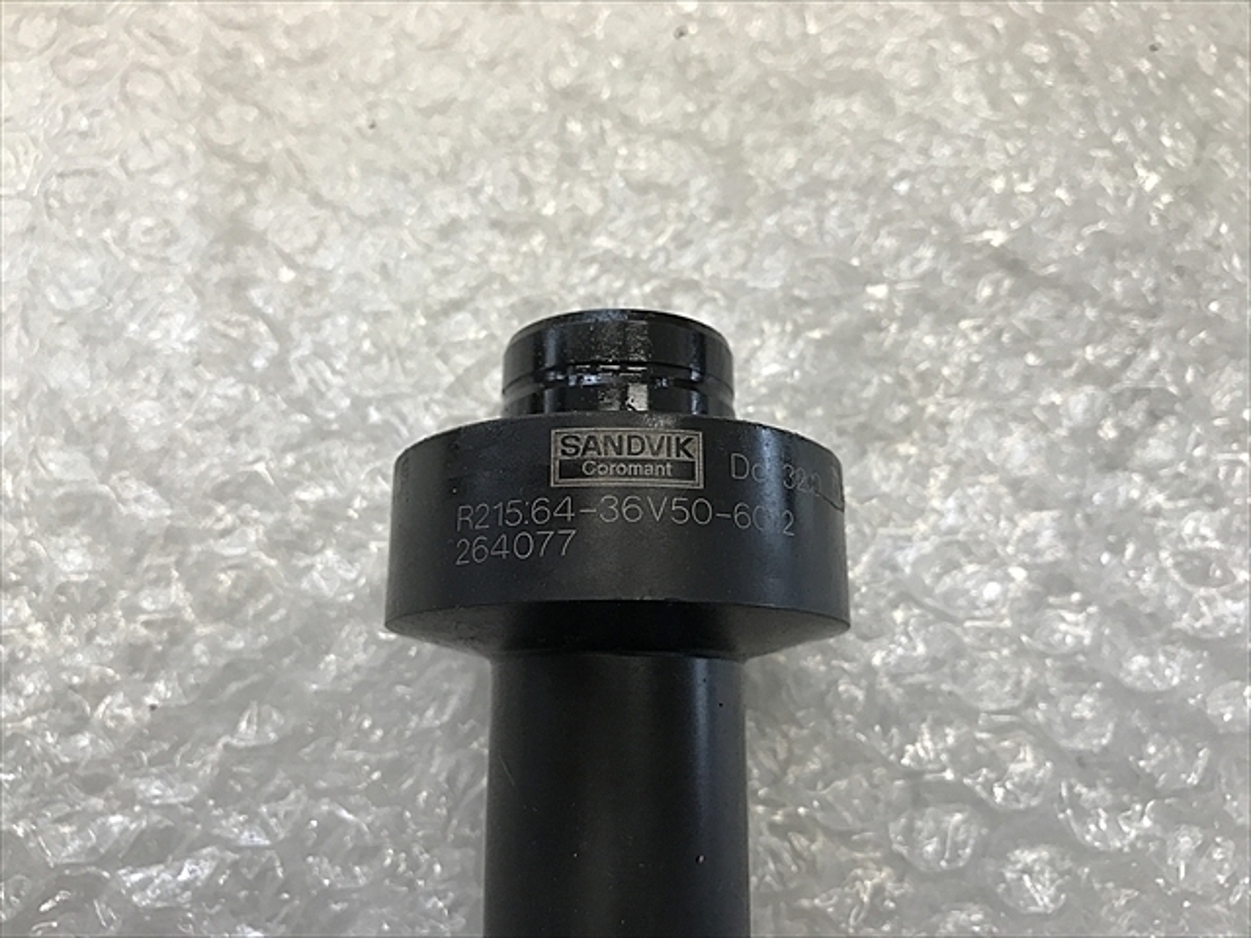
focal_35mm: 28
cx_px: 626
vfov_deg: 49.7
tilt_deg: -74.4
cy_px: 469
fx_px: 1012
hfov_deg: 63.4
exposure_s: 1/40
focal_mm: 3.99
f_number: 1.8
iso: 25
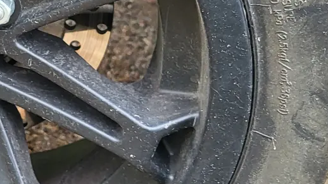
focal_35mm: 105
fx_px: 913
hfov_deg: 19.0
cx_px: -89
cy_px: -17
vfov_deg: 11.4
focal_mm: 5.4
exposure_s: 1/100
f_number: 1.8
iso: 100
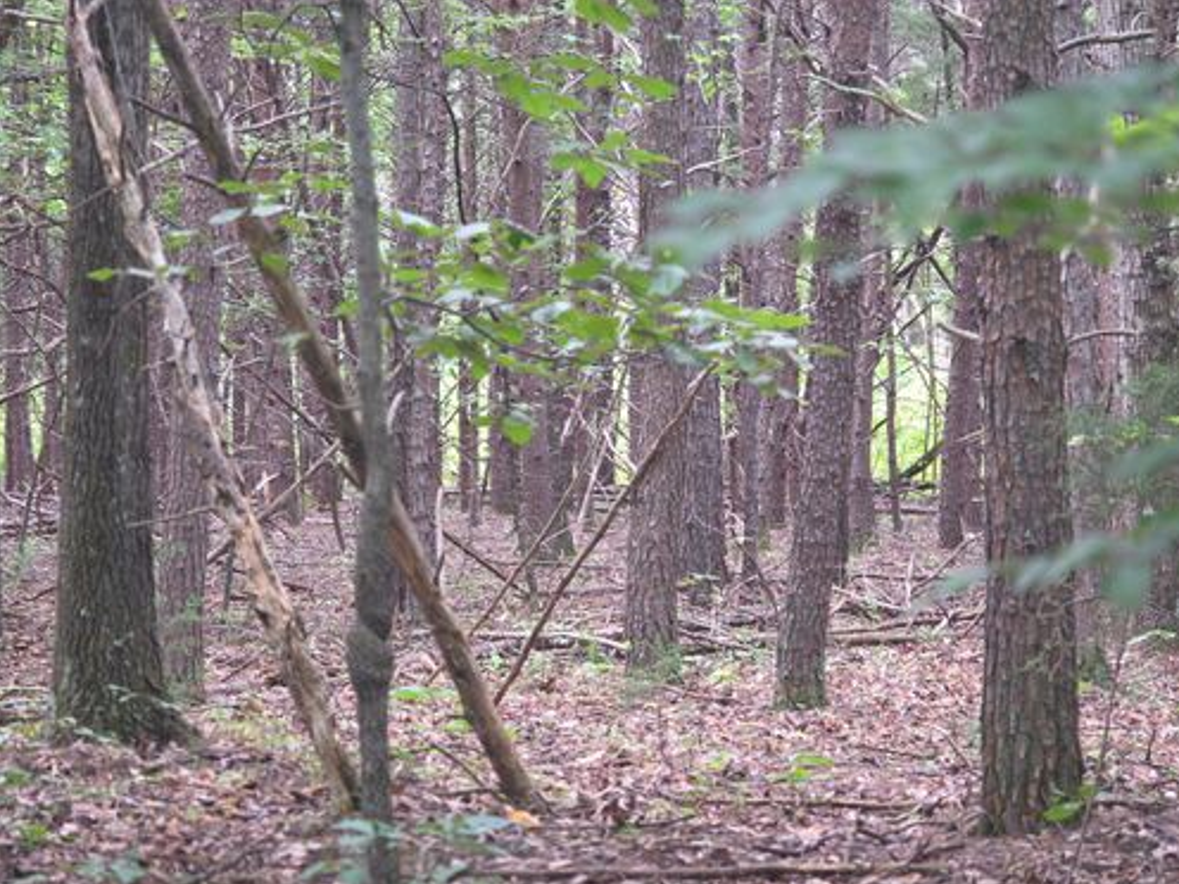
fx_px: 3951
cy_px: 443
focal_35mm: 116
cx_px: 592
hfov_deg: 17.0
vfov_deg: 12.8
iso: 400
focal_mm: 18.6
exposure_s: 1/120
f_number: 3.4
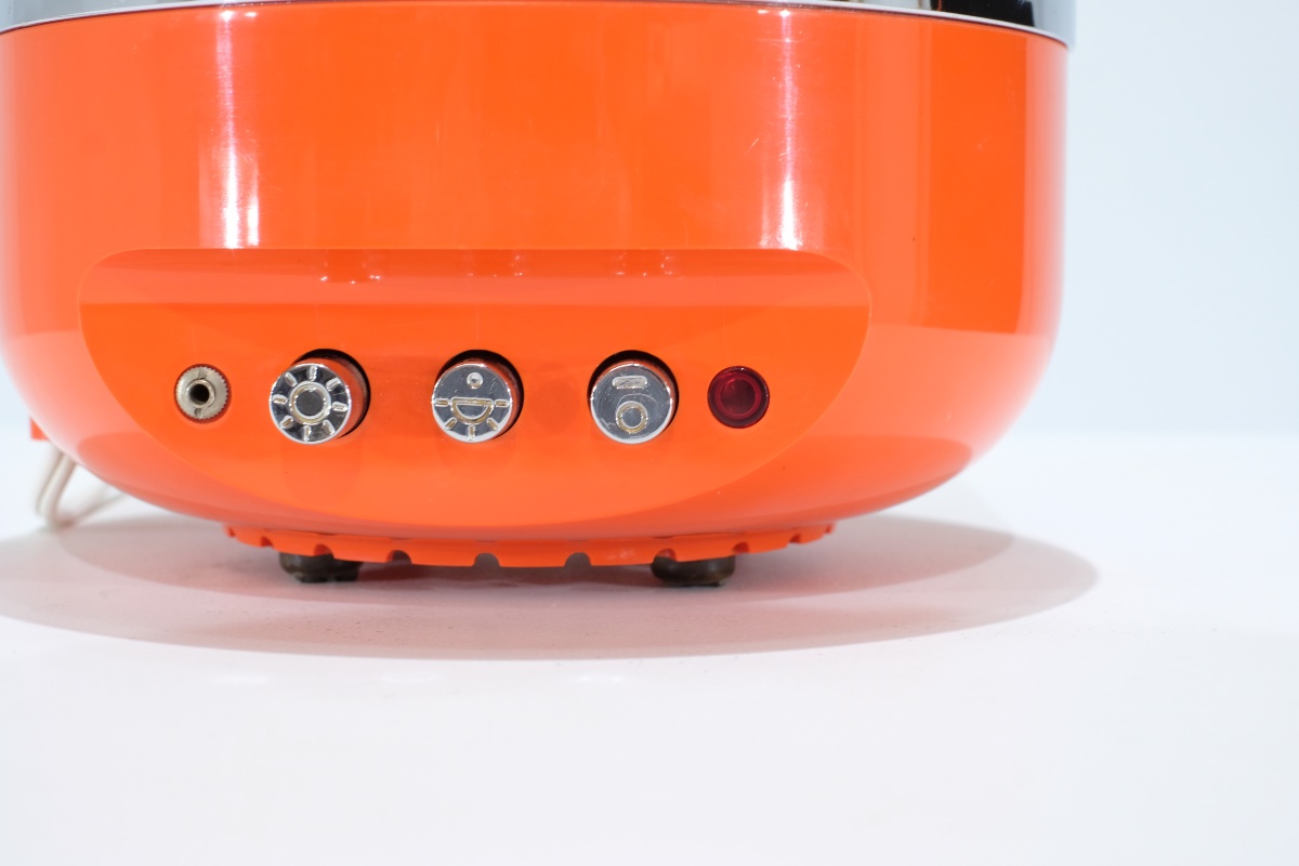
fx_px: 1912
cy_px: 433
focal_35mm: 53
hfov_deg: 37.5
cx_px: 650
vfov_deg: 25.5
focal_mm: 35
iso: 800
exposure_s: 1/20
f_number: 8
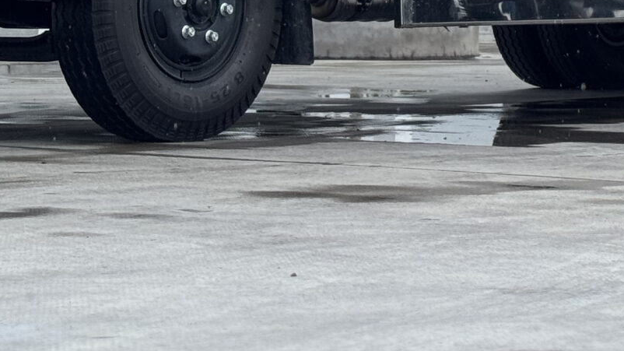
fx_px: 2763
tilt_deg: +4.9
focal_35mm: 167
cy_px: -283
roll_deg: +0.0
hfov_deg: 12.9
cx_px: 397
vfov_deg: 7.1
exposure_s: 1/1818
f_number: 1.78
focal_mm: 6.76
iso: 64
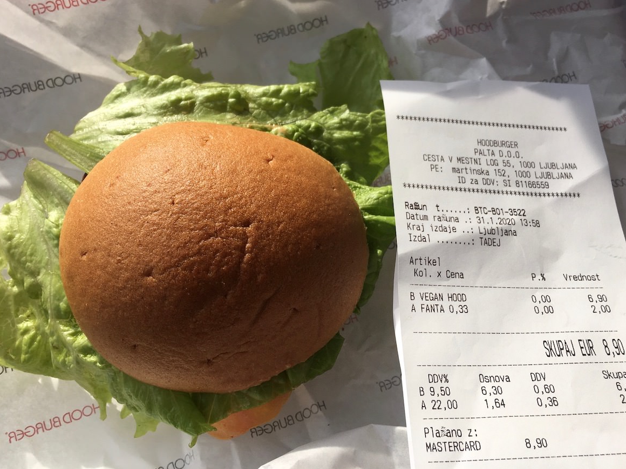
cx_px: 322
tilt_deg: -75.9
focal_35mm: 30
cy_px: 233
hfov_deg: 60.0
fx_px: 543
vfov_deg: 46.8
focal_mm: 4.15
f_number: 2.2
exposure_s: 1/827
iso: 25
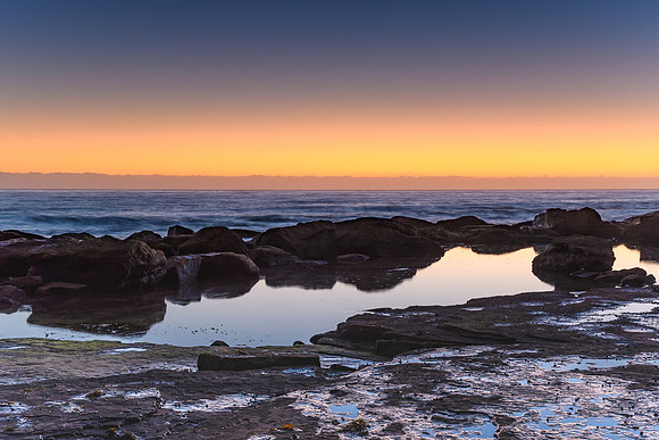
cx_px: 330
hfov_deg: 38.5
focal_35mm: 52
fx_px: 944
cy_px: 220
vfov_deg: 26.2
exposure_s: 2.5
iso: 200
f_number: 7.1
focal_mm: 34
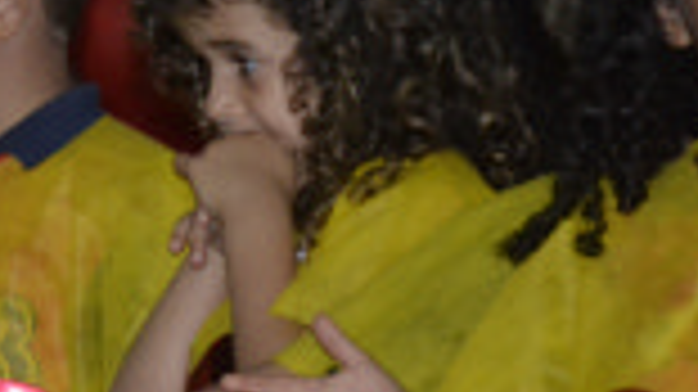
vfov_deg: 2.4
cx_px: -414
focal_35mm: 508
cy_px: 426
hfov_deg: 4.2
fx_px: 9397
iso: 3200
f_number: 5.6
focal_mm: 100
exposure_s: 1/60
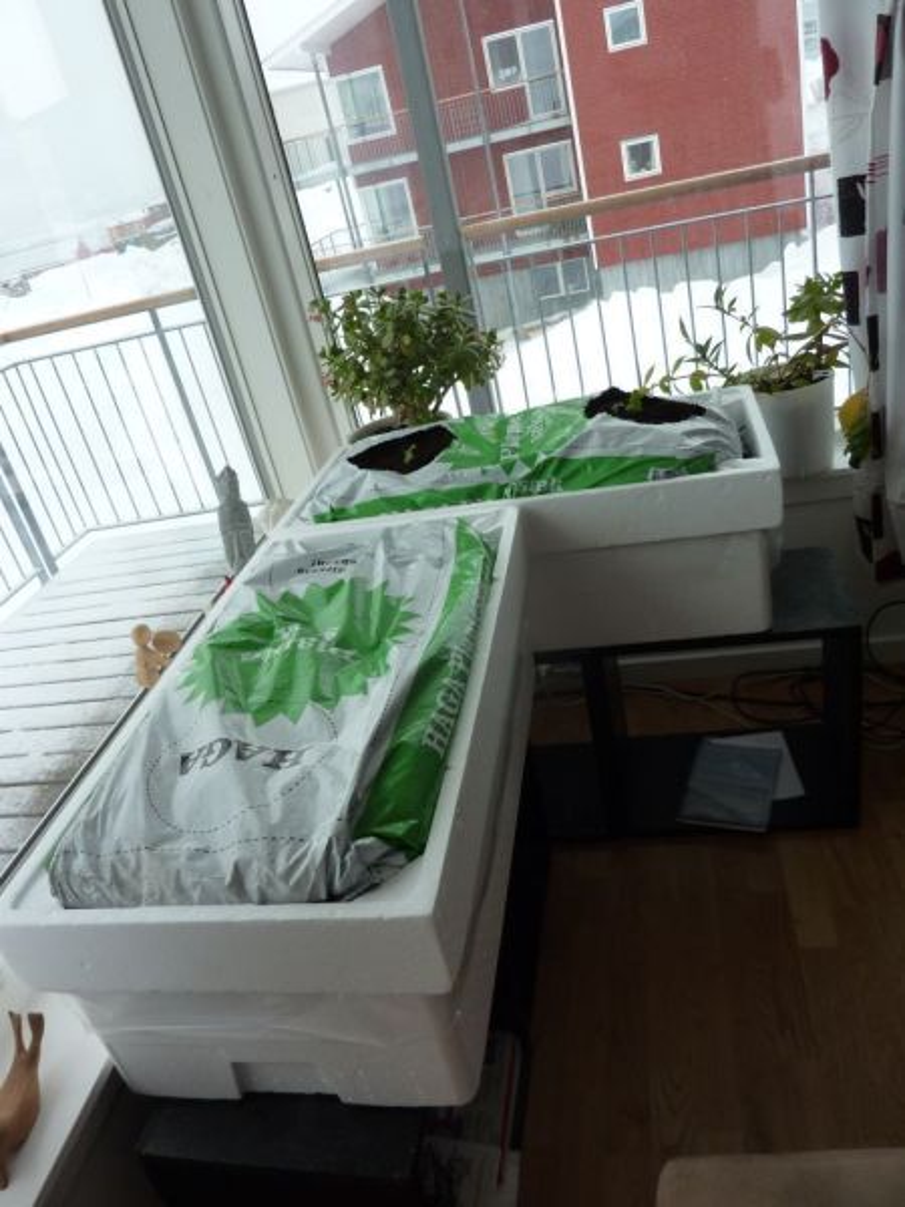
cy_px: 604
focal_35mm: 25
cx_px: 452
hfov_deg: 54.9
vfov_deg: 69.4
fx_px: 871
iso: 125
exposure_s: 1/80
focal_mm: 4.1
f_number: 3.3
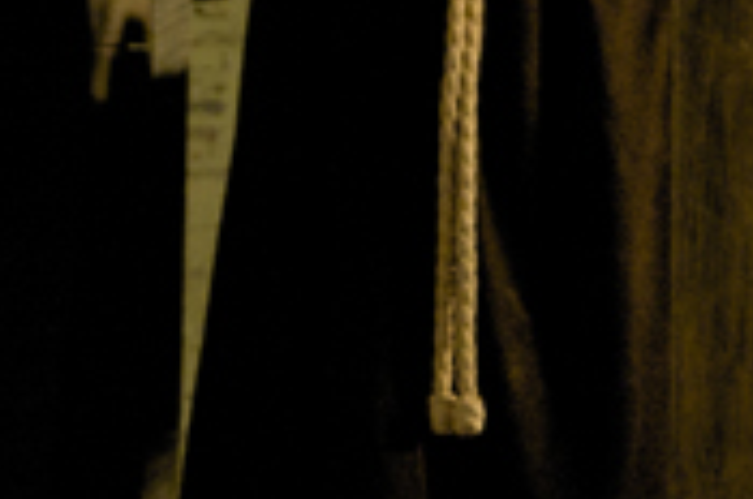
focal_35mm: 154
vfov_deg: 8.7
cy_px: -262
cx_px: 422
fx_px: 3215
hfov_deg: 13.4
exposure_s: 1/50
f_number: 2.8
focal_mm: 30
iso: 1250
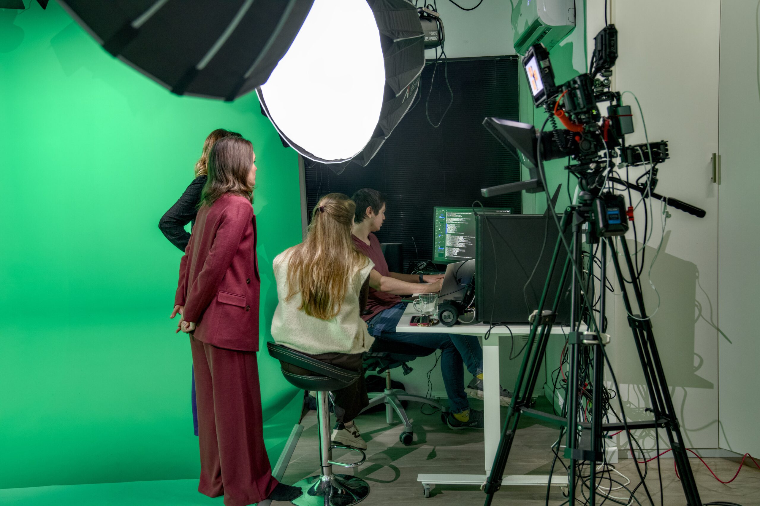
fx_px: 676
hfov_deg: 58.7
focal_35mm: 32
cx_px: 380
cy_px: 253
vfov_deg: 41.1
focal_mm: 32
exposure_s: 1/100
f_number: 4
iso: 1250
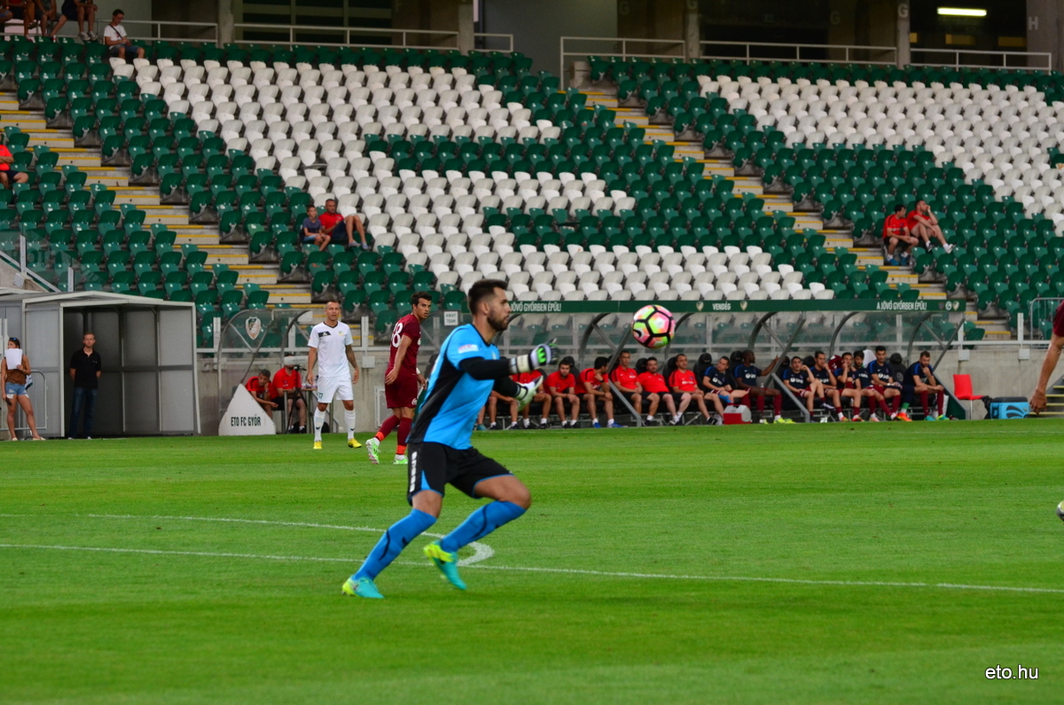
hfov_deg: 10.2
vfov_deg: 6.8
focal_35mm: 202
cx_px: 532
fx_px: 5973
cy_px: 352
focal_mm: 135
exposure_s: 1/400
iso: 900
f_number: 5
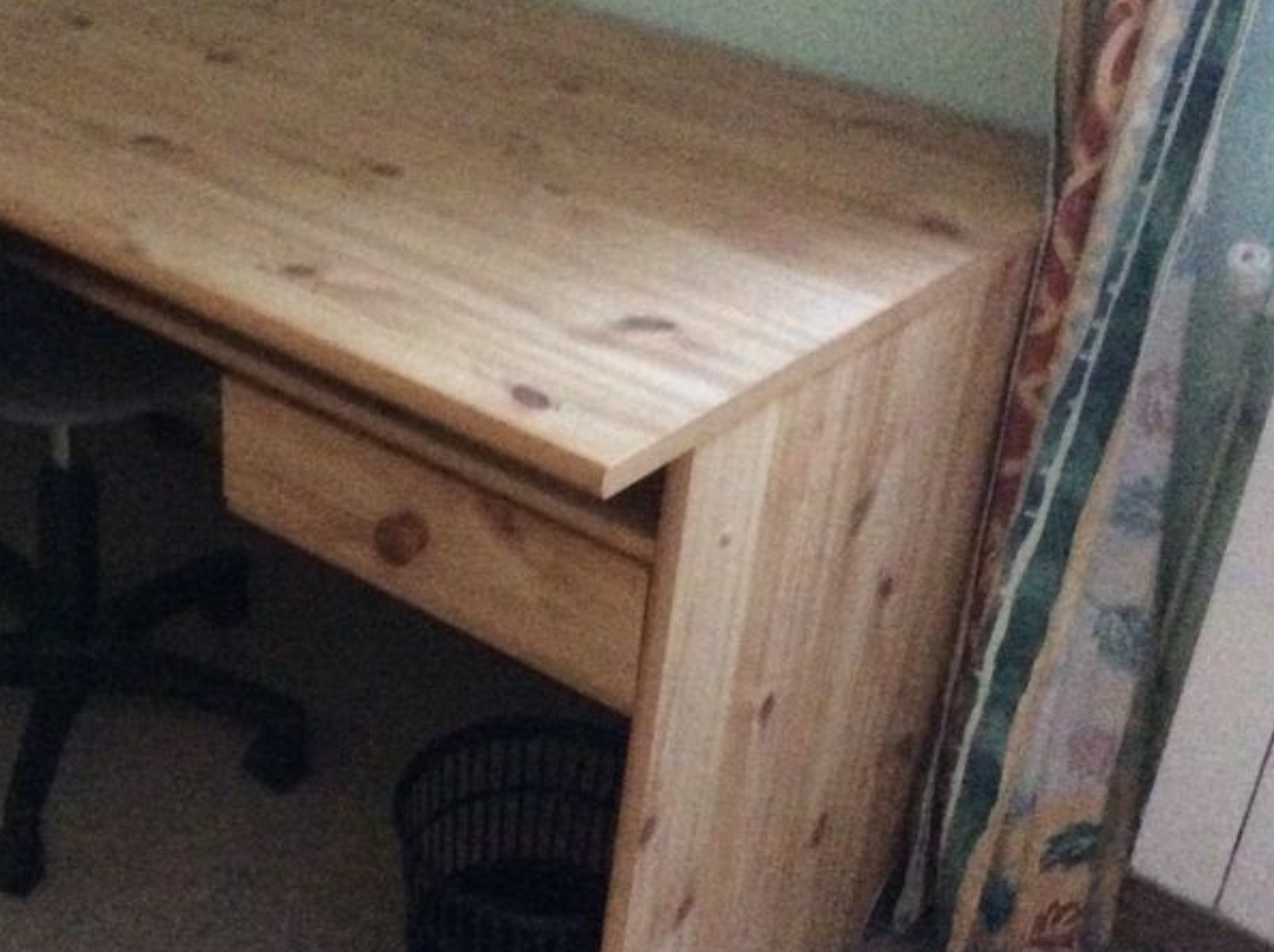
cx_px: 378
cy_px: 467
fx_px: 1985
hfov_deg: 35.1
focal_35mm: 54
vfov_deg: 27.0
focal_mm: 3.3
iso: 800
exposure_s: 1/17
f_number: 2.4
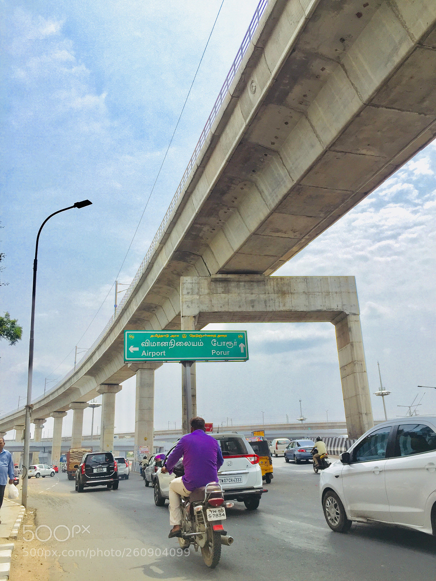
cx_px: 218
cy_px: 290
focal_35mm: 29
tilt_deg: +19.7
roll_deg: +2.4
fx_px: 487
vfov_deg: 61.7
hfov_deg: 48.2
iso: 32
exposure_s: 1/1647
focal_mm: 4.15
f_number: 2.2
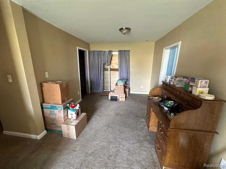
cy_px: 84
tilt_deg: -11.5
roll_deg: -1.5
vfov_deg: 85.7
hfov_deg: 102.1
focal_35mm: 14
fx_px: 91
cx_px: 113
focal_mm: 2.22
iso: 320
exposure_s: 1/62
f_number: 2.2
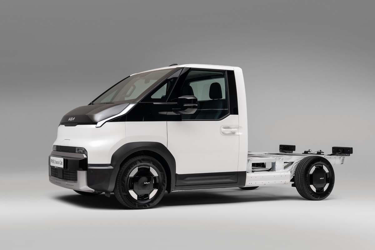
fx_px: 542
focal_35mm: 52
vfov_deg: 26.0
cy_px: 125
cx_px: 188
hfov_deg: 38.2
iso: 100
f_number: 13
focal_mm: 52
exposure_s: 4
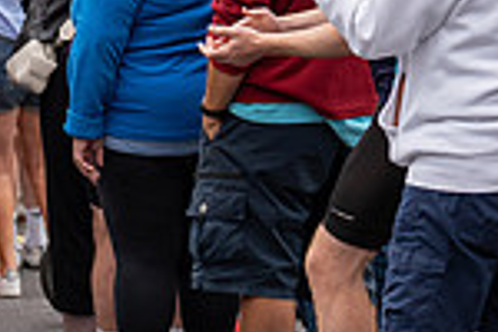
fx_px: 3873
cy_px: -28
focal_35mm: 280
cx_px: -369
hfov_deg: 7.2
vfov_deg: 4.9
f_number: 3.5
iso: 320
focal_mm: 70
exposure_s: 1/1000
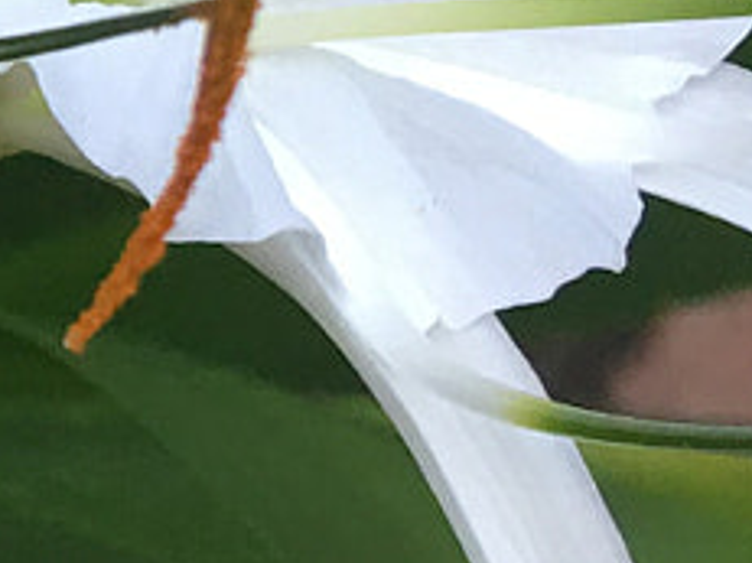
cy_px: 81
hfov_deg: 9.0
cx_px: -951
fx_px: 4364
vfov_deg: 7.4
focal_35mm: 201
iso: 32
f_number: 2.2
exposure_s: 1/15
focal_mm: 4.15
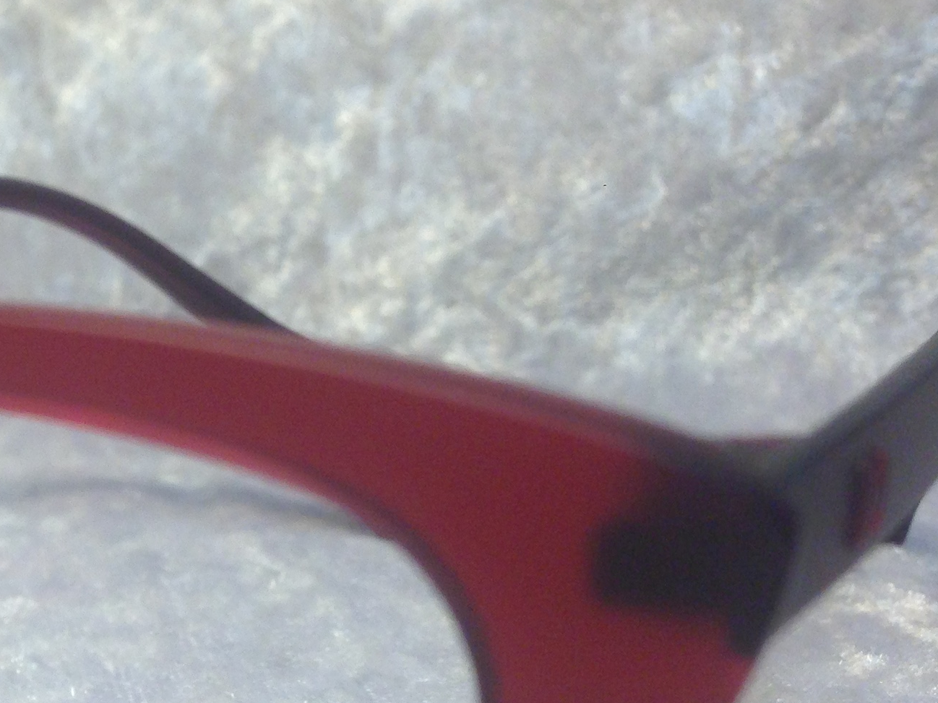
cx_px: -134
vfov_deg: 17.6
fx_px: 2249
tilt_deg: -12.2
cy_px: 592
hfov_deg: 22.1
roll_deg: -1.2
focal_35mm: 83
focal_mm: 4.12
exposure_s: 1/100
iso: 64
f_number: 2.4
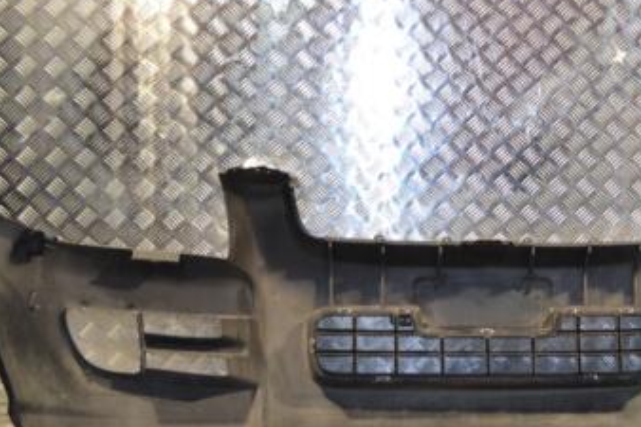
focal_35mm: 64
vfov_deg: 21.2
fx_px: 1139
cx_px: 503
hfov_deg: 30.7
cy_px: 232
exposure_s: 1/100
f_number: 4
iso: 400
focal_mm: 24
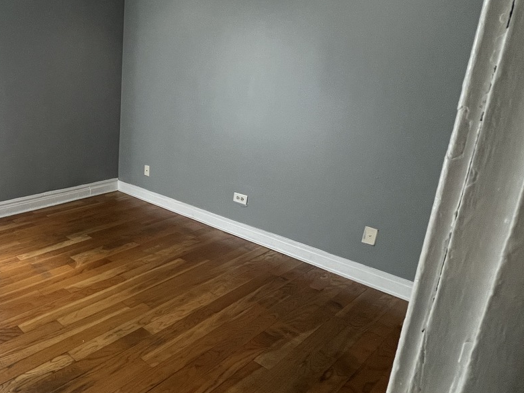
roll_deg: -0.6
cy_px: 174
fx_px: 363
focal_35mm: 24
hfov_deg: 62.4
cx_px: 72
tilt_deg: -15.3
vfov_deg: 56.7
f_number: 1.8
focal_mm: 1.57
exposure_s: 1/120
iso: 200
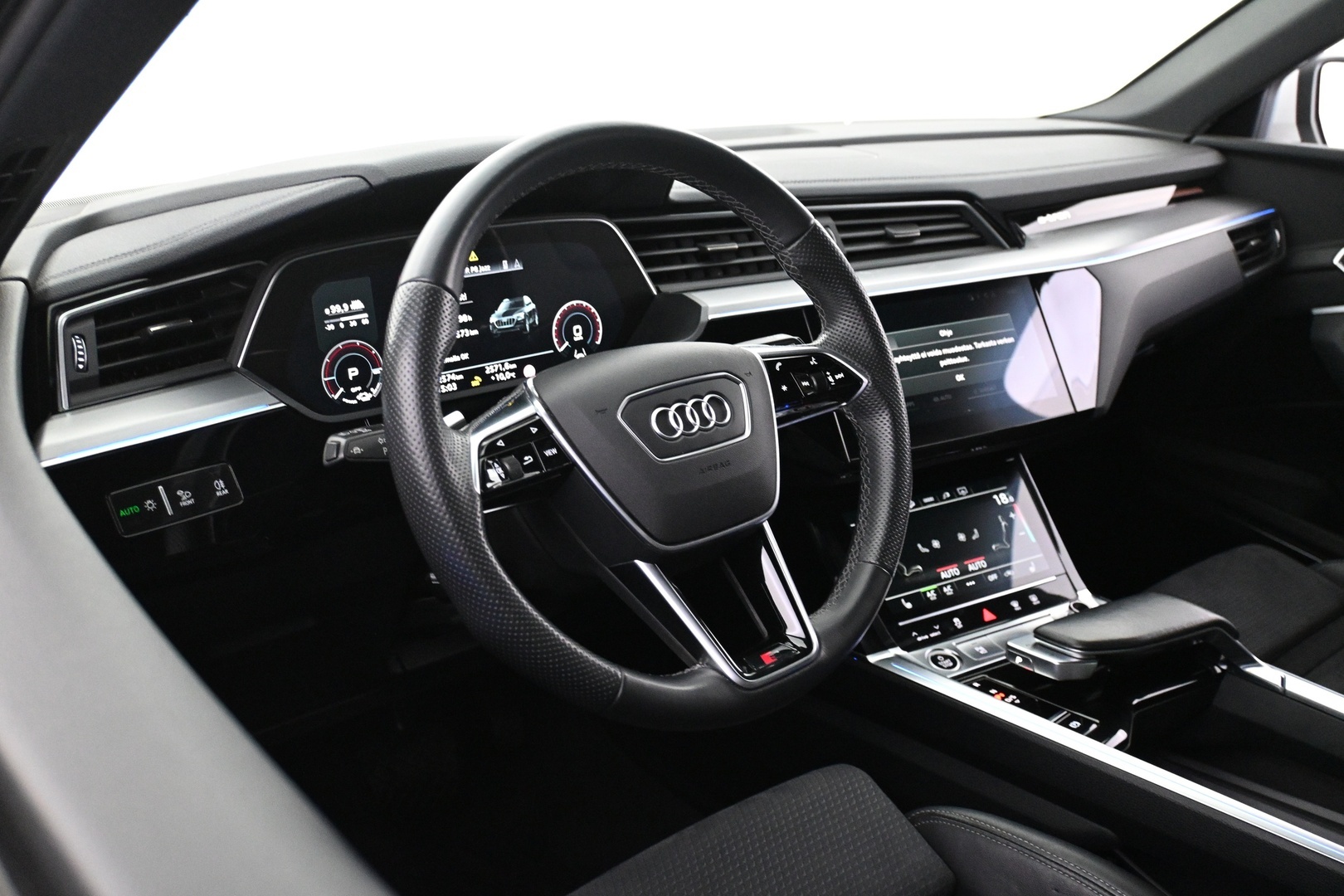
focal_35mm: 33
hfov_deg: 57.2
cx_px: 672
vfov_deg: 40.0
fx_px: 1232
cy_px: 448
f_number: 4
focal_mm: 22
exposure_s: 1/30
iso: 4000
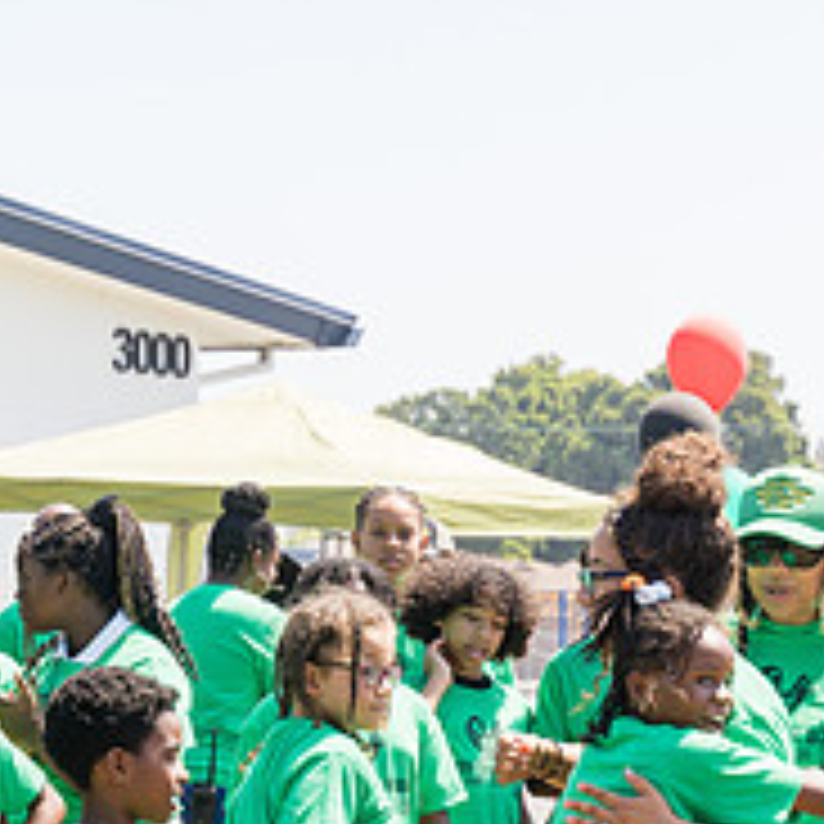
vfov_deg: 12.4
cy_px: 768
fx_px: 3770
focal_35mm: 140
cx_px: 756
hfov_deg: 12.4
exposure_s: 1/400
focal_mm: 52
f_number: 4
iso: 100
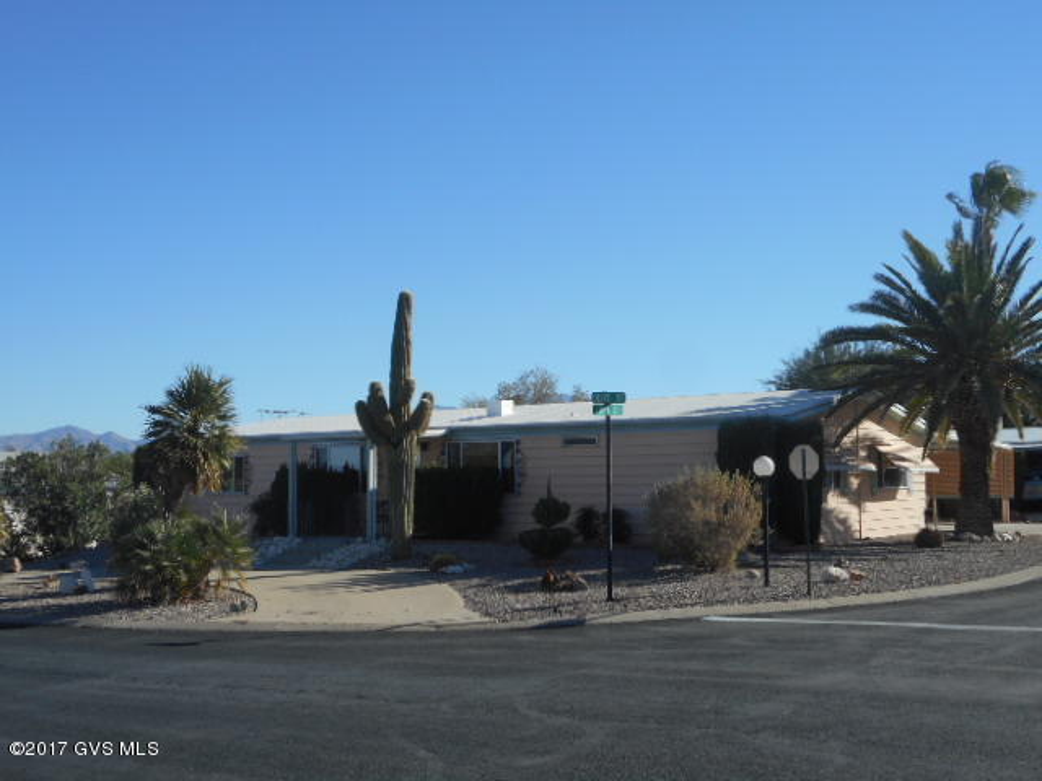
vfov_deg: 32.9
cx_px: 521
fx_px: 1324
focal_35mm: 44
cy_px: 390
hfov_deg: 42.9
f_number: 4.7
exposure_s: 1/640
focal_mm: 7.9
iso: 80
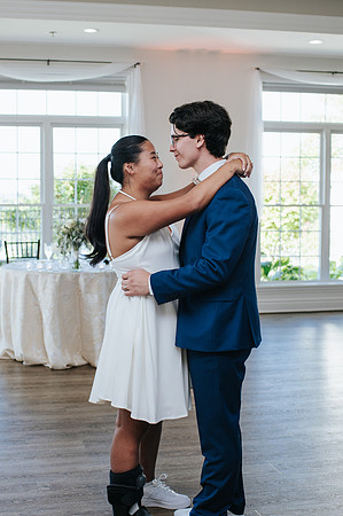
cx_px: 115
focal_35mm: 53
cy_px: 258
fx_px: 753
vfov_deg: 37.8
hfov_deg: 25.5
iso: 320
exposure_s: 1/200
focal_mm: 35
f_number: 3.2
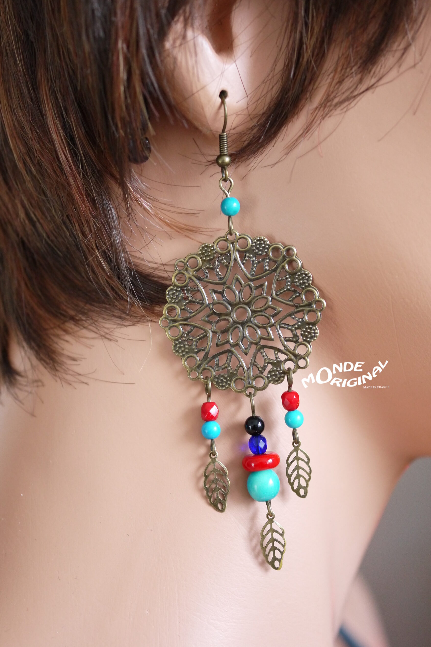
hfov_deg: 21.6
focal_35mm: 63
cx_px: 227
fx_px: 1131
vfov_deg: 31.9
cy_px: 322
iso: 800
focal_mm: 30
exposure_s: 1/10
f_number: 2.8
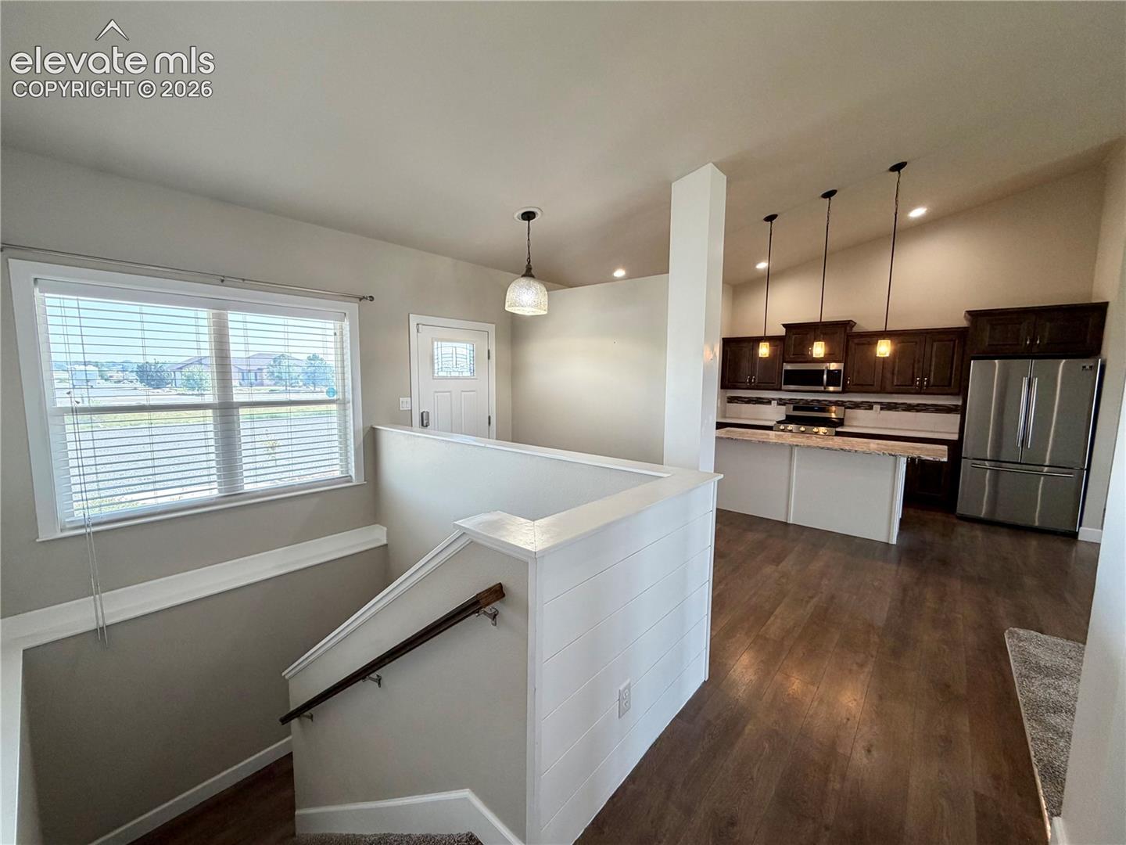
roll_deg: +0.0
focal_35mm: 14
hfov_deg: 102.1
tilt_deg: -6.6
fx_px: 455
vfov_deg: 85.7
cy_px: 422
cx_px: 563
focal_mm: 2.22
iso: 200
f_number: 2.2
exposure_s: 1/120
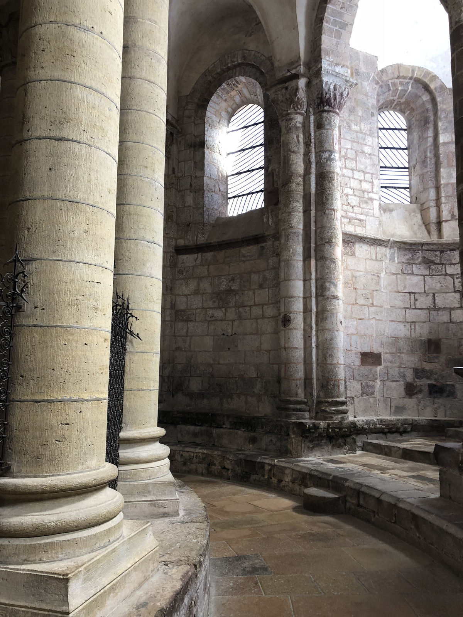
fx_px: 499
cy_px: 308
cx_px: 232
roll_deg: +0.0
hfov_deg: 49.7
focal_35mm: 28
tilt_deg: +9.2
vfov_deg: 63.4
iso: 32
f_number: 1.8
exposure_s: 1/25
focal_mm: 4
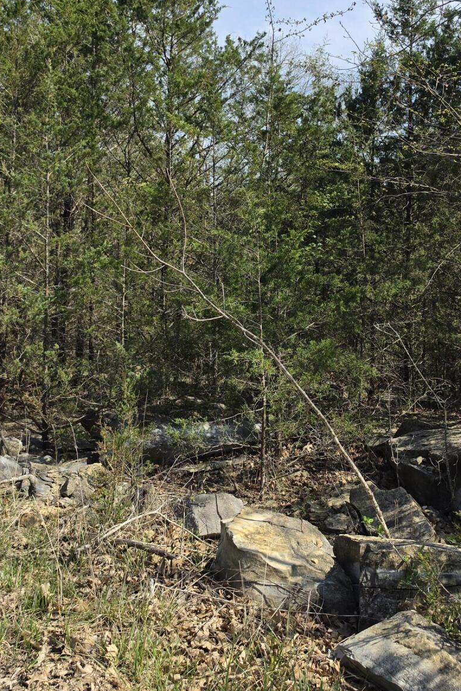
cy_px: 216
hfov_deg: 32.6
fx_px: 787
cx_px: 213
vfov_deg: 46.5
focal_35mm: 41
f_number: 1.4
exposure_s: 1/5151
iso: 64
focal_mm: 6.5
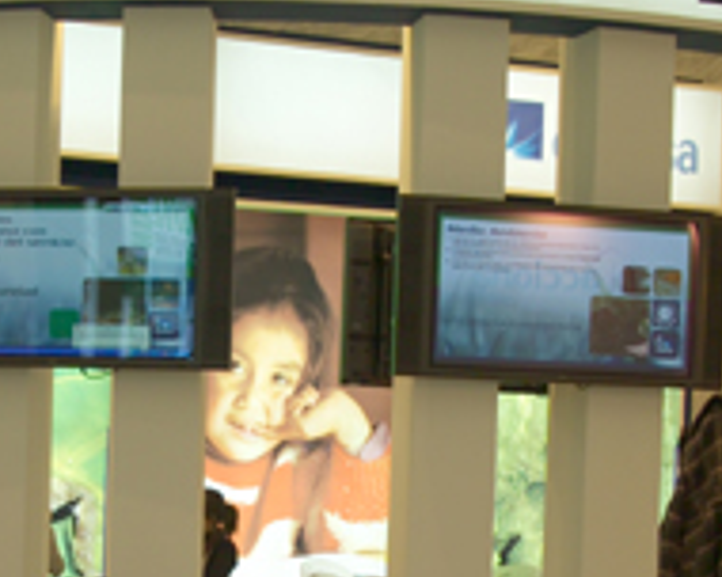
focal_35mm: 86
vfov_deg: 17.7
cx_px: 167
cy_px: 463
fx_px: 1838
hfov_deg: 22.0
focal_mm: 29
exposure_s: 1/20
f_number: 6.7
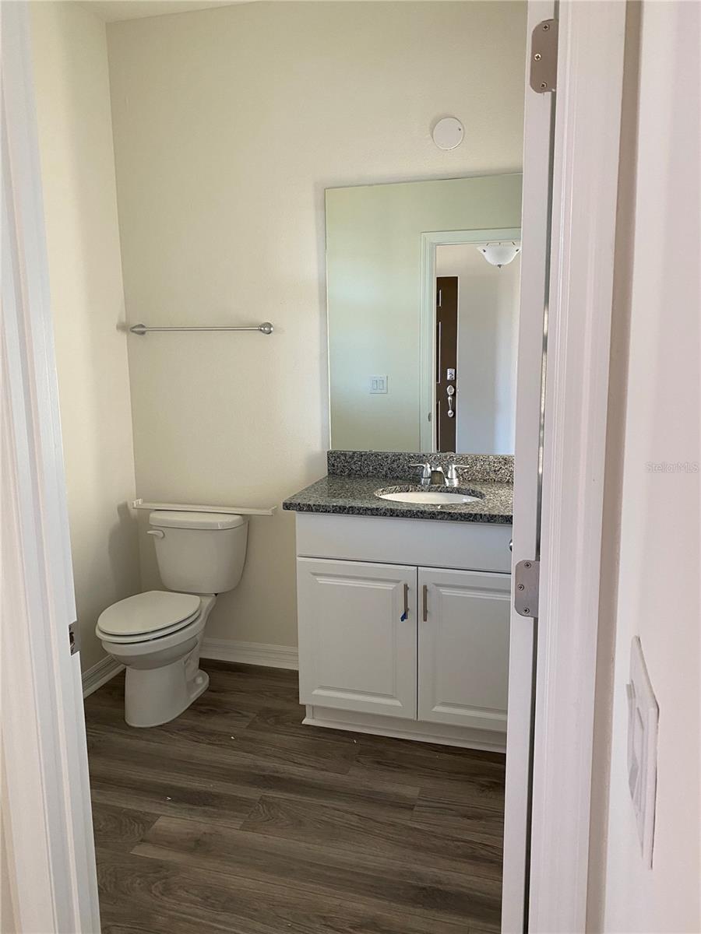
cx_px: 350
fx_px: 702
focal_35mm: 26
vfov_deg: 67.3
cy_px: 467
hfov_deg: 53.1
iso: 125
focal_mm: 4.25
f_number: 1.8
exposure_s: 1/60
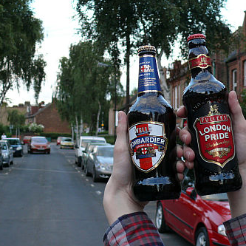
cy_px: 122
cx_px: 164
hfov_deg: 25.6
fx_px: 539
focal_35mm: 67
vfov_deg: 25.7
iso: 100
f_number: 3.2
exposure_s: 1/50
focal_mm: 9.6
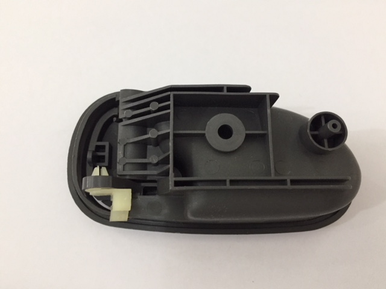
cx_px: 193
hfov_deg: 61.7
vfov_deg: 48.2
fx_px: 323
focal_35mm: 29
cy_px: 144
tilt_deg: -80.3
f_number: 2.2
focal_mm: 4.15
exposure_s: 1/30
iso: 200
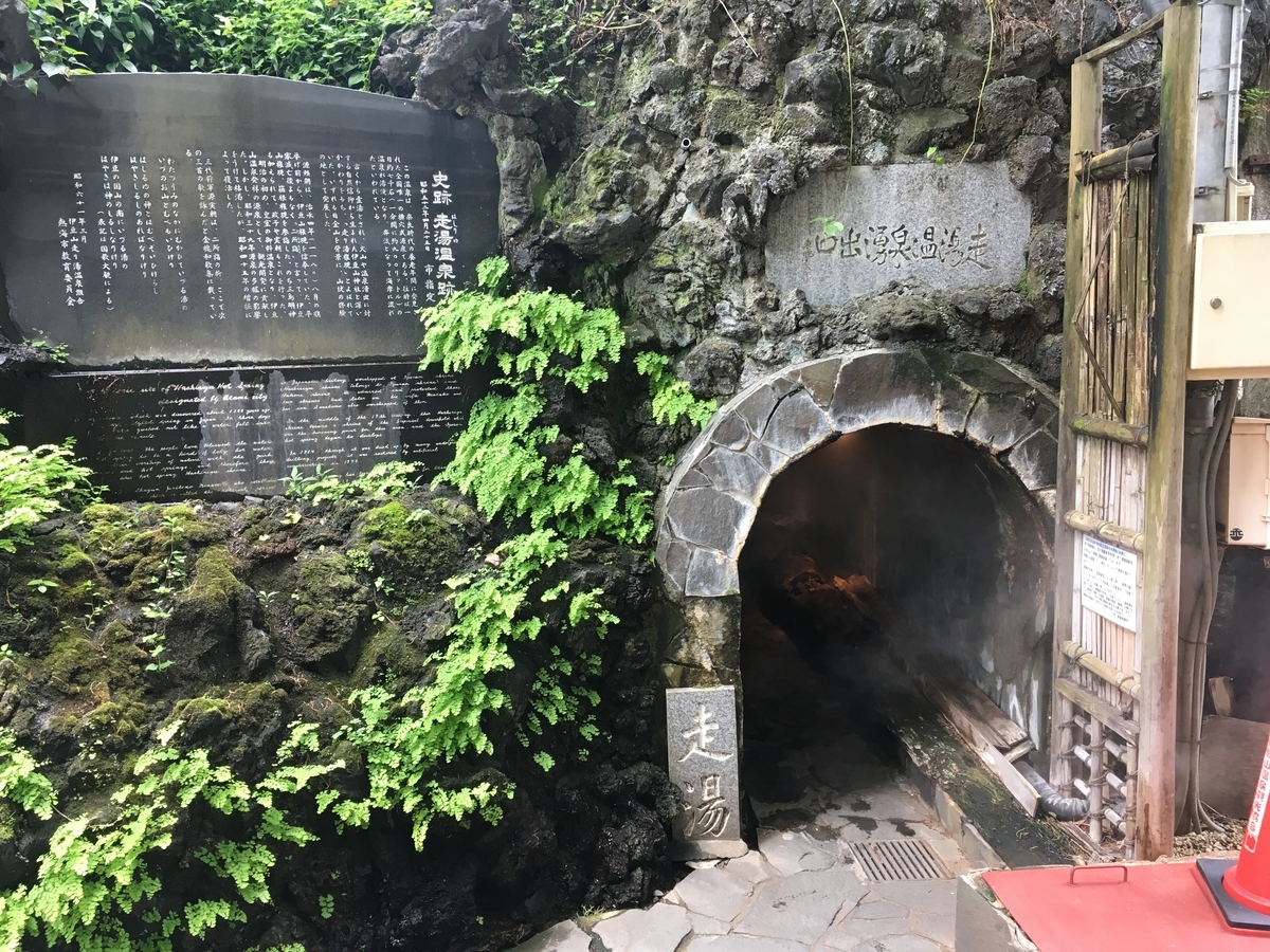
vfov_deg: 48.2
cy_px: 476
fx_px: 1064
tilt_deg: -7.8
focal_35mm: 29
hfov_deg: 61.7
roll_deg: -0.3
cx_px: 635
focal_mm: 4.15
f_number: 2.2
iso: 32
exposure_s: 1/30
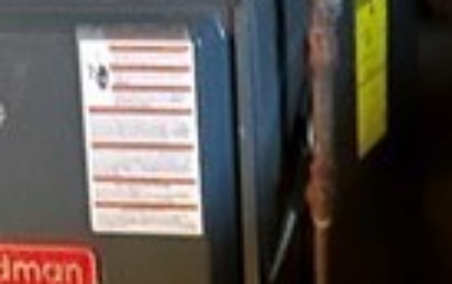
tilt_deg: -23.7
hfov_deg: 10.2
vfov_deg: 6.3
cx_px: 211
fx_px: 2541
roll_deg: +3.4
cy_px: 509
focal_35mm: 206
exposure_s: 1/5
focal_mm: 5.7
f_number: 1.5
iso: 800
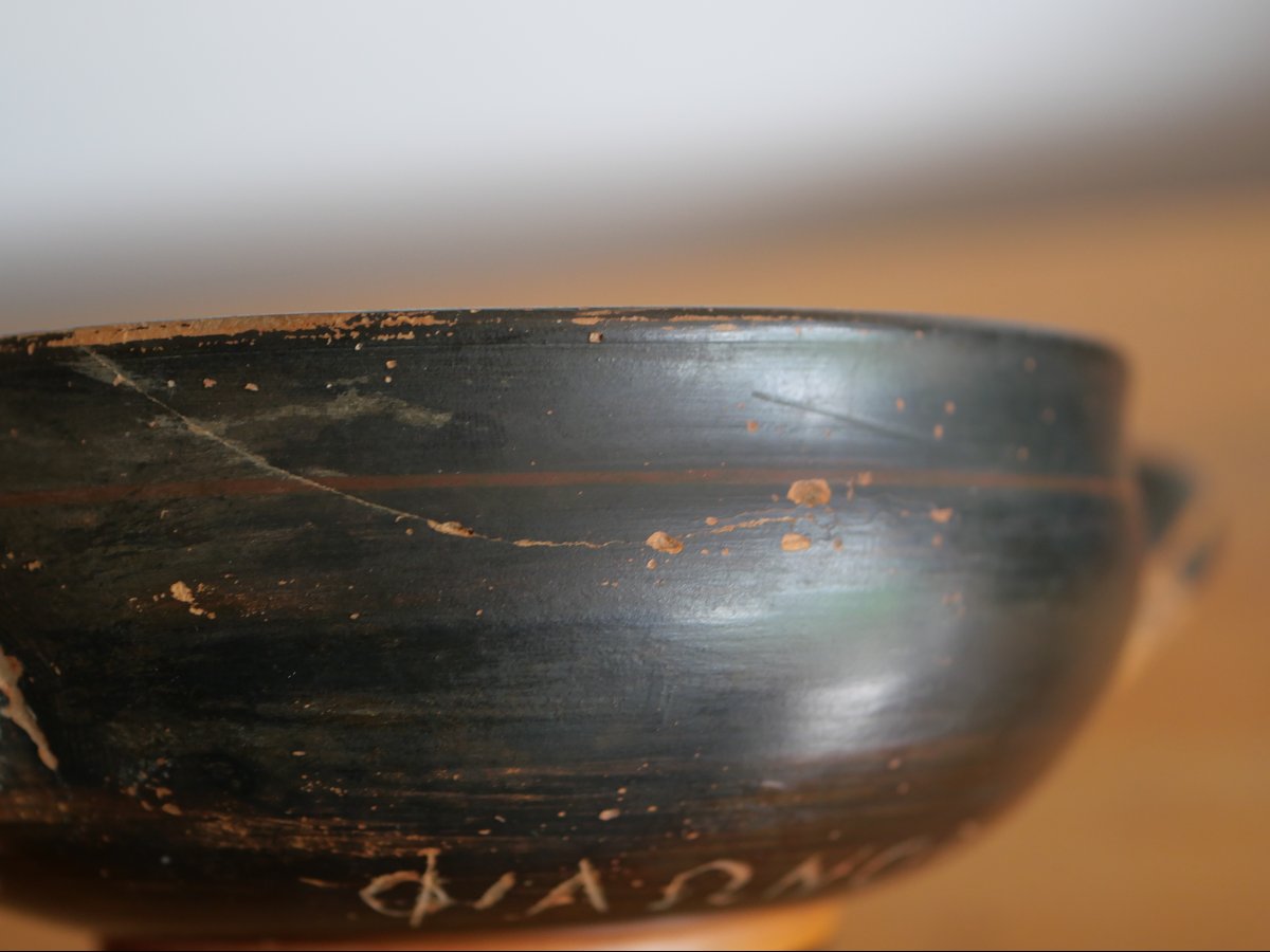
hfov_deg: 32.2
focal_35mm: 60
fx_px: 2201
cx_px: 635
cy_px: 476
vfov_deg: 24.4
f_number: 2.8
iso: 500
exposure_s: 1/60
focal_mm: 30
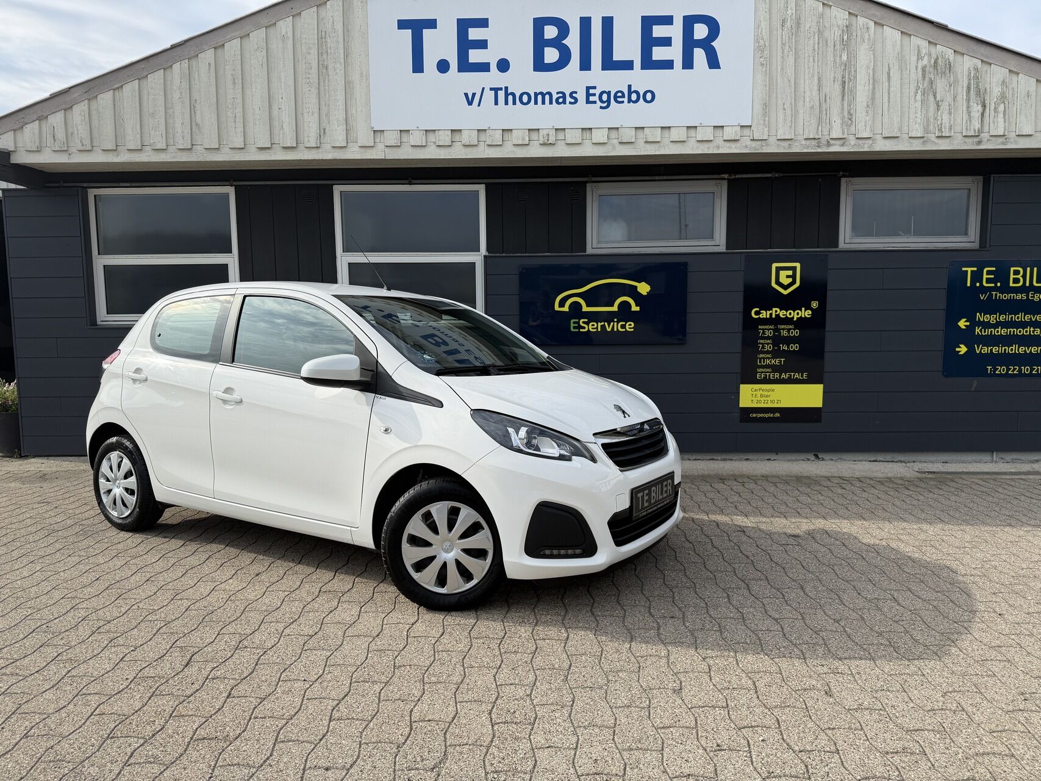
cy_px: 390
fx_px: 722
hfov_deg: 71.6
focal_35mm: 24
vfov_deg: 56.8
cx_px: 520
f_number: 1.78
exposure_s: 1/4167
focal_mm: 6.76
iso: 80
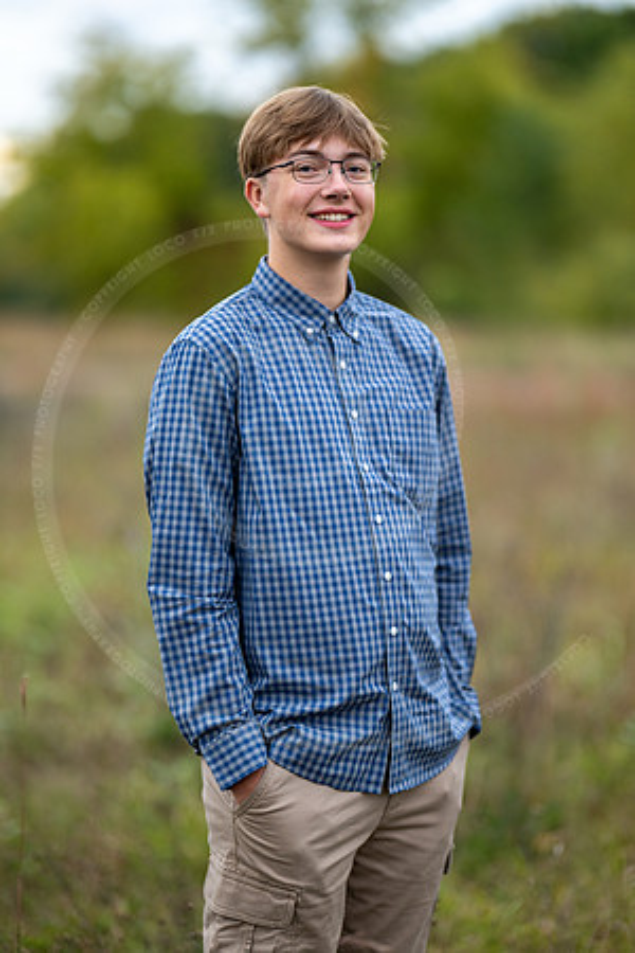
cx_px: 318
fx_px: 2249
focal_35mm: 85
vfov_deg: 23.9
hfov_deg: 16.1
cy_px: 476
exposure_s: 1/400
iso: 500
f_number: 1.2
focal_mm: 85
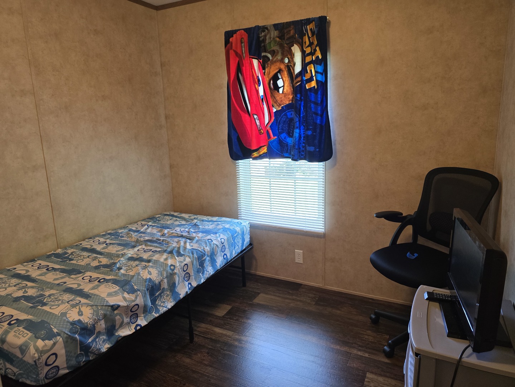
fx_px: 342
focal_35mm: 23
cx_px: 258
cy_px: 194
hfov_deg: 73.9
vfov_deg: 58.9
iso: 320
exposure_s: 1/120
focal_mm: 6.3
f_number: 1.7
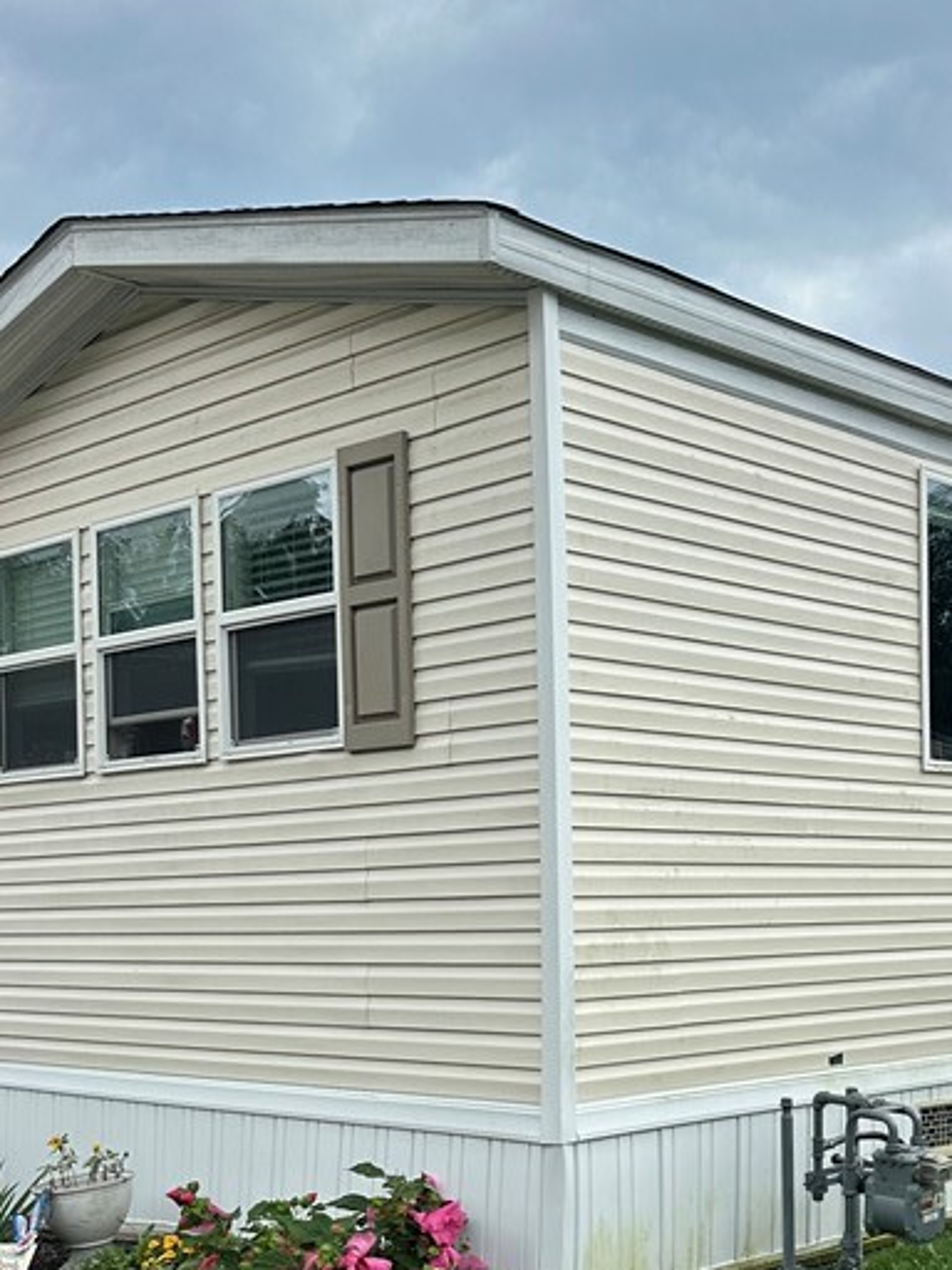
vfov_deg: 39.0
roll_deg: +2.4
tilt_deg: +0.6
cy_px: 890
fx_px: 1760
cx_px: 754
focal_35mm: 48
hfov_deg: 29.6
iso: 80
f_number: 1.78
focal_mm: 6.86
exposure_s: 1/1664
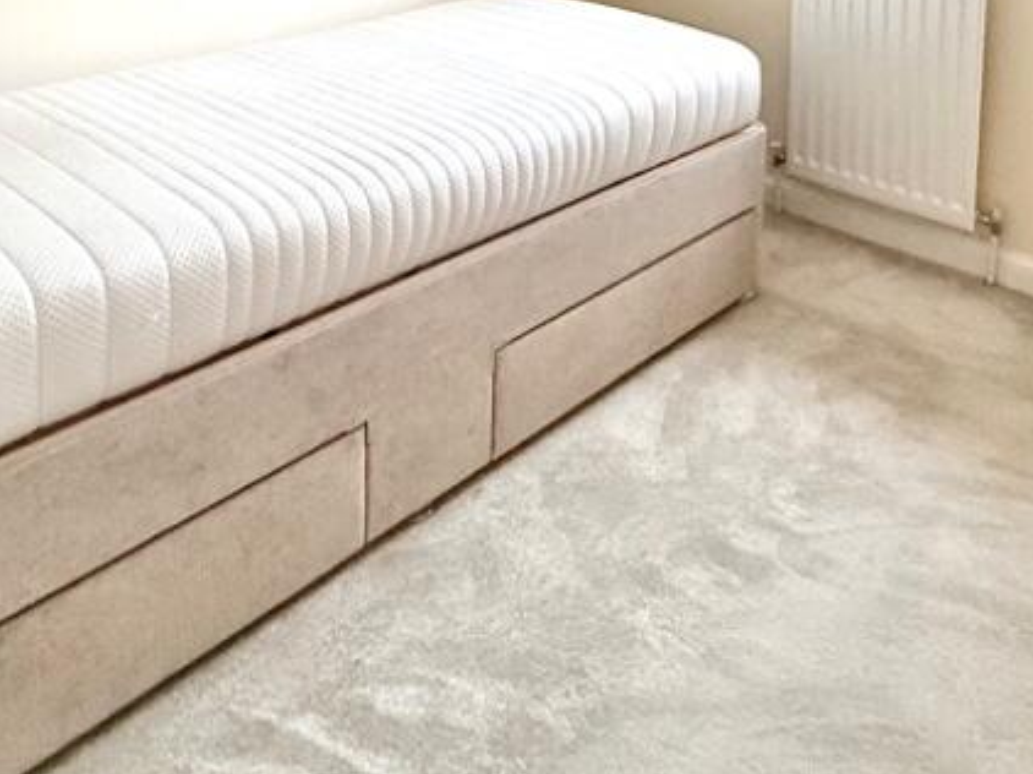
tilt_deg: -2.8
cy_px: -145
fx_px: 1014
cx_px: 663
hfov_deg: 53.2
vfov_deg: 34.0
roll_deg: -1.2
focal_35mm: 34
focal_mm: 2.22
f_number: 2.2
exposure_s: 1/60
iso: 400
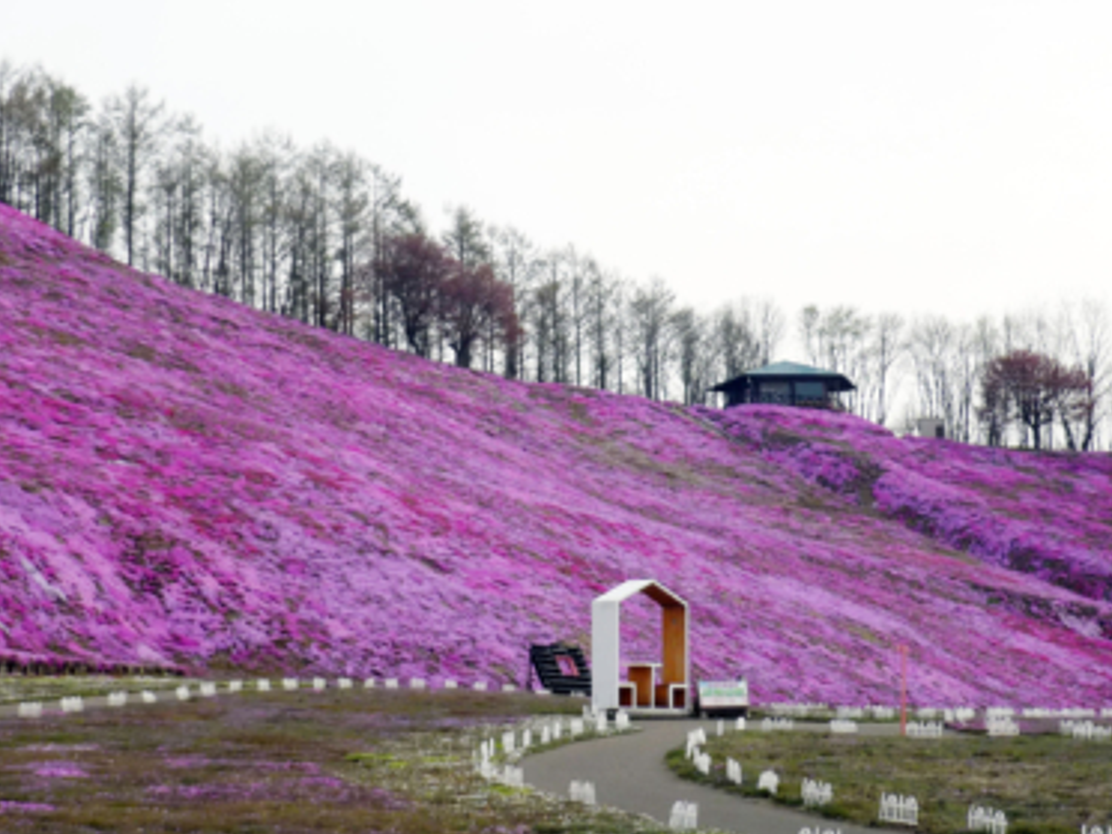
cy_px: 305
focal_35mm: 71
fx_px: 2281
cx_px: 568
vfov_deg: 20.7
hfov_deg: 27.4
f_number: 9
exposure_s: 1/125
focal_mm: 7.2
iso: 100
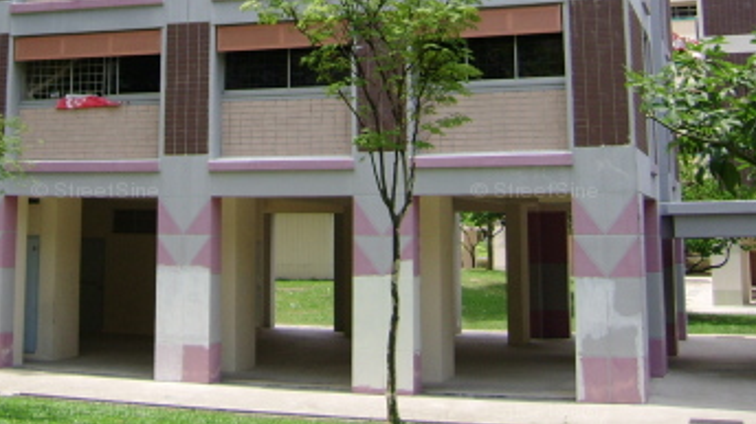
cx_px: 196
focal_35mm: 61
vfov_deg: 19.0
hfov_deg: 33.7
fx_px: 1222
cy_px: -26
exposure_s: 1/648
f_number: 2.8
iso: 50
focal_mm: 5.95
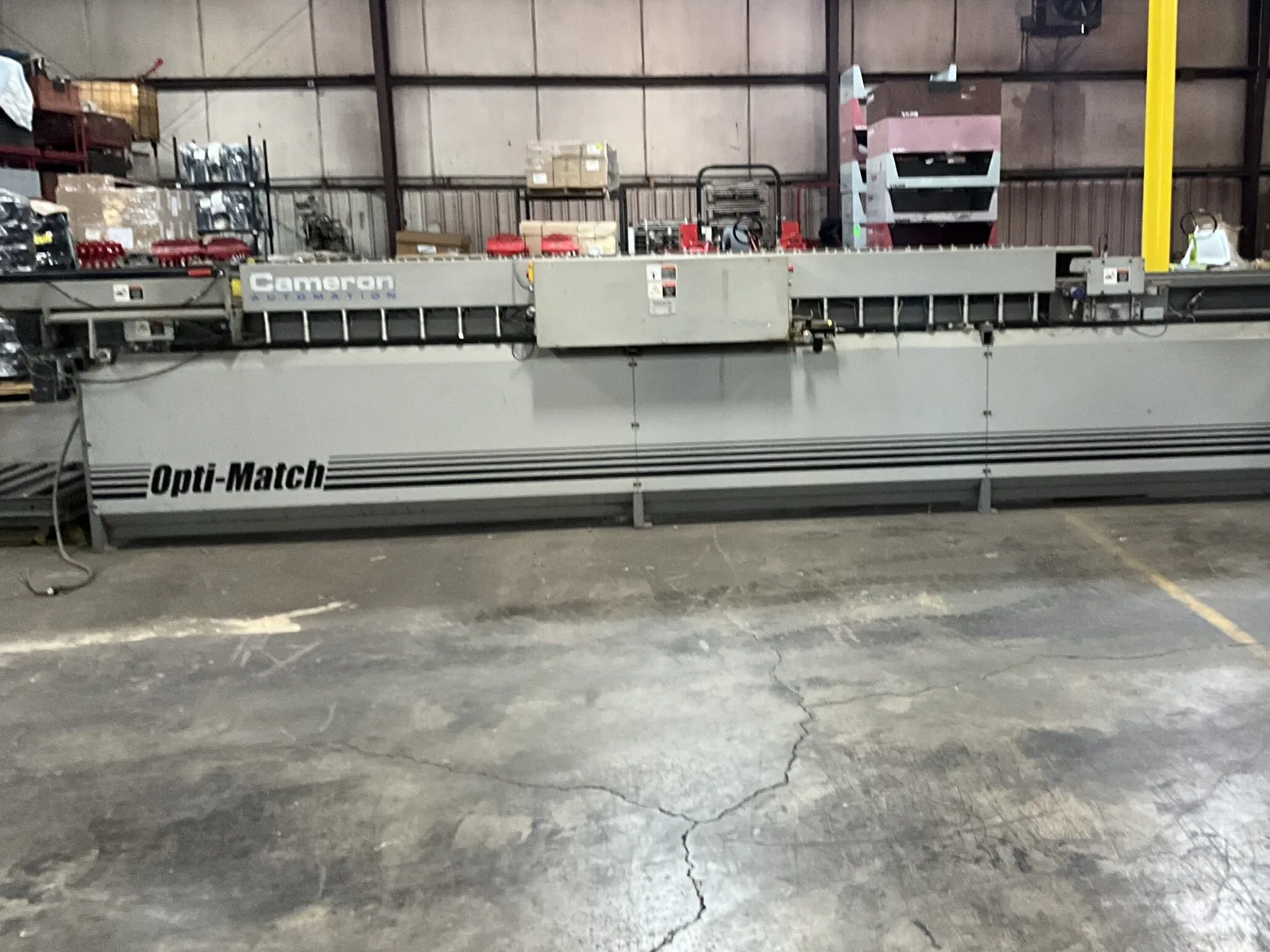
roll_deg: +1.7
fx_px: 1321
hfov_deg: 51.0
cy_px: 437
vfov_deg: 39.6
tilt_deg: -8.5
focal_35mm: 36
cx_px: 774
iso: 320
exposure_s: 1/39
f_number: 1.8
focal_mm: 3
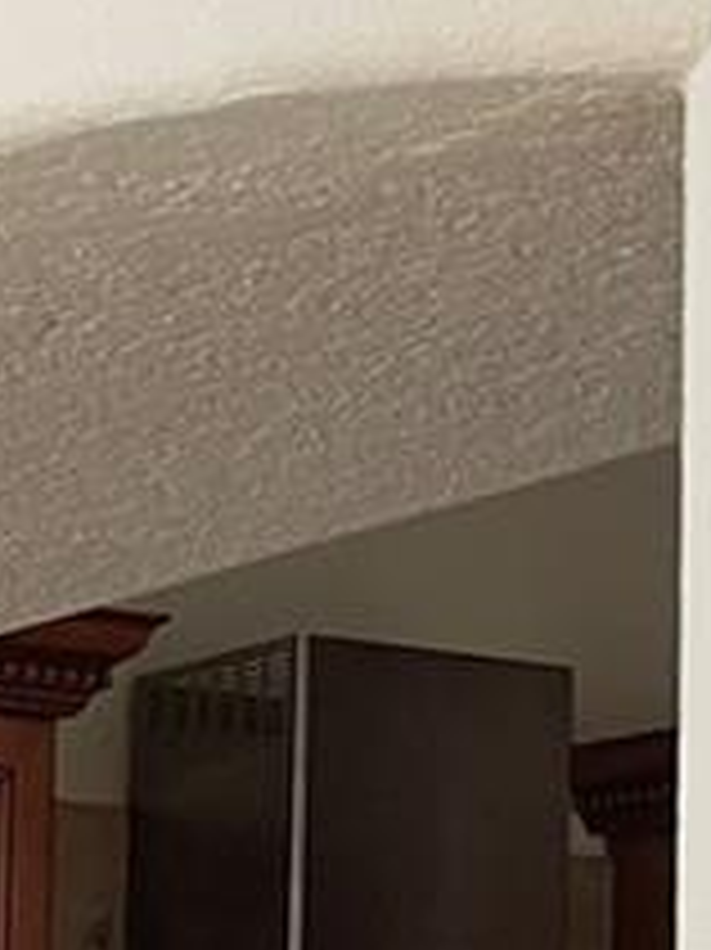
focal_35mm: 148
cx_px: -526
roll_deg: -2.6
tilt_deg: -4.2
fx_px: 4057
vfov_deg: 12.9
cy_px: 1216
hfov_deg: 9.6
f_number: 1.6
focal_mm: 4.2
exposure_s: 1/72
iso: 125
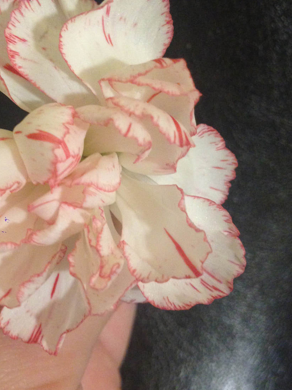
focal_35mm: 48
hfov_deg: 29.9
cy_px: 204
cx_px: 83
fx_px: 540
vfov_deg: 39.6
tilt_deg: -64.1
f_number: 2.4
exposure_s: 1/20
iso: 320
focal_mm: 4.12
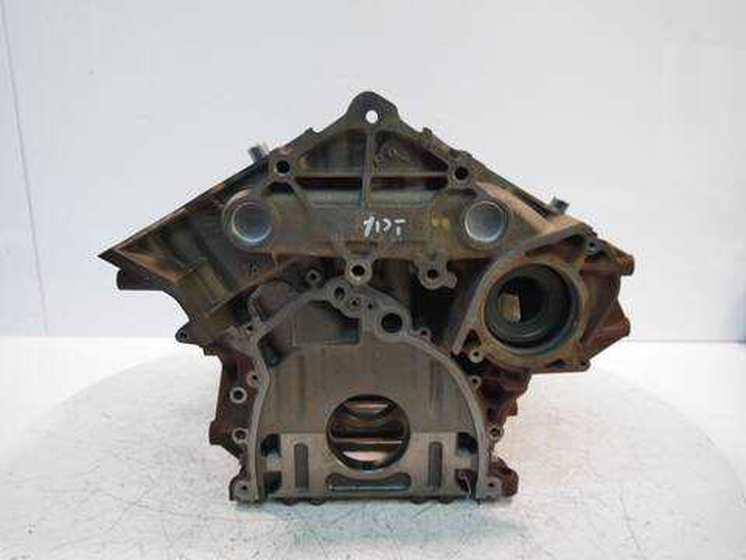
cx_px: 373
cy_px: 280
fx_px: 603
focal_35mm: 28
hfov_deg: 63.4
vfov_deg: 49.7
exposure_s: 1/60
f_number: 3.5
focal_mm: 14
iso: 640
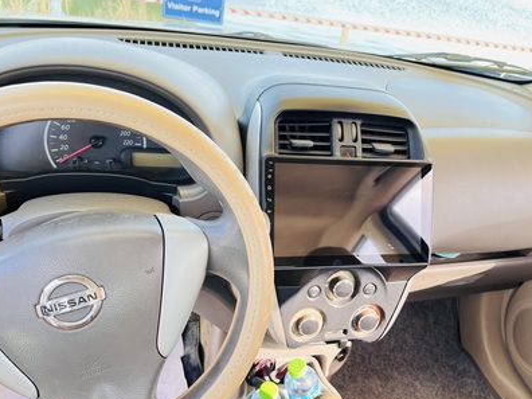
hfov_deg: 59.8
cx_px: 292
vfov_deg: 46.8
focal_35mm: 30
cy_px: 197
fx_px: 461
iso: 125
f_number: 1.6
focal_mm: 5.1
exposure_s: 1/121
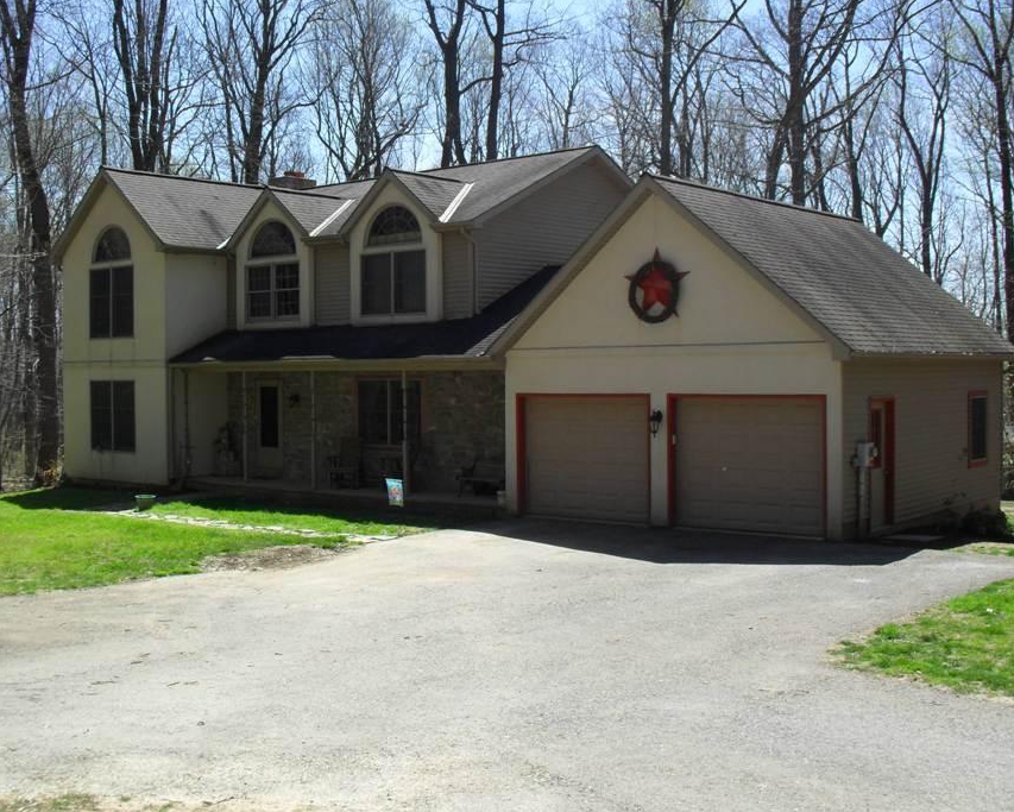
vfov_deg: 36.5
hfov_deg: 44.7
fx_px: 1231
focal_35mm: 41
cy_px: 376
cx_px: 454
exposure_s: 1/180
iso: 100
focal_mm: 6.3
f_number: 8.4
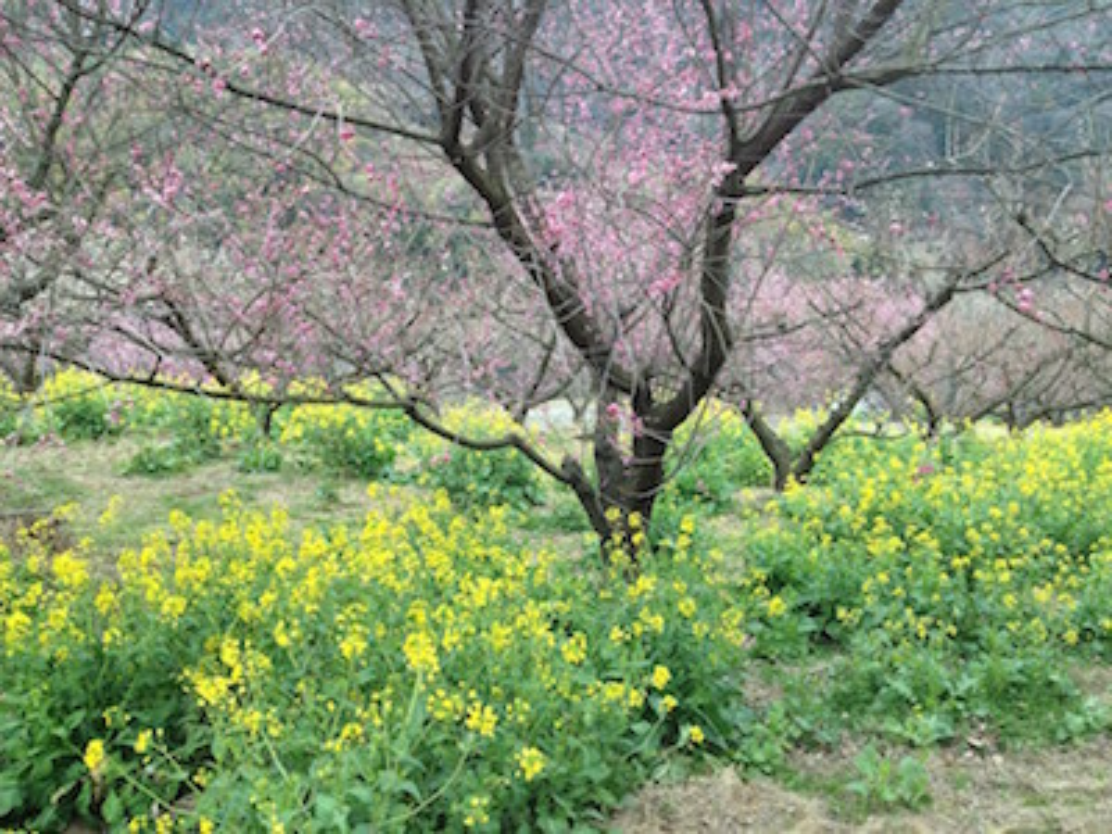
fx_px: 1124
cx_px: 556
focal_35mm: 35
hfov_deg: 52.6
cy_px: 417
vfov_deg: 40.7
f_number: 2.4
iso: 80
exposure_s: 1/120
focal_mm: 4.28
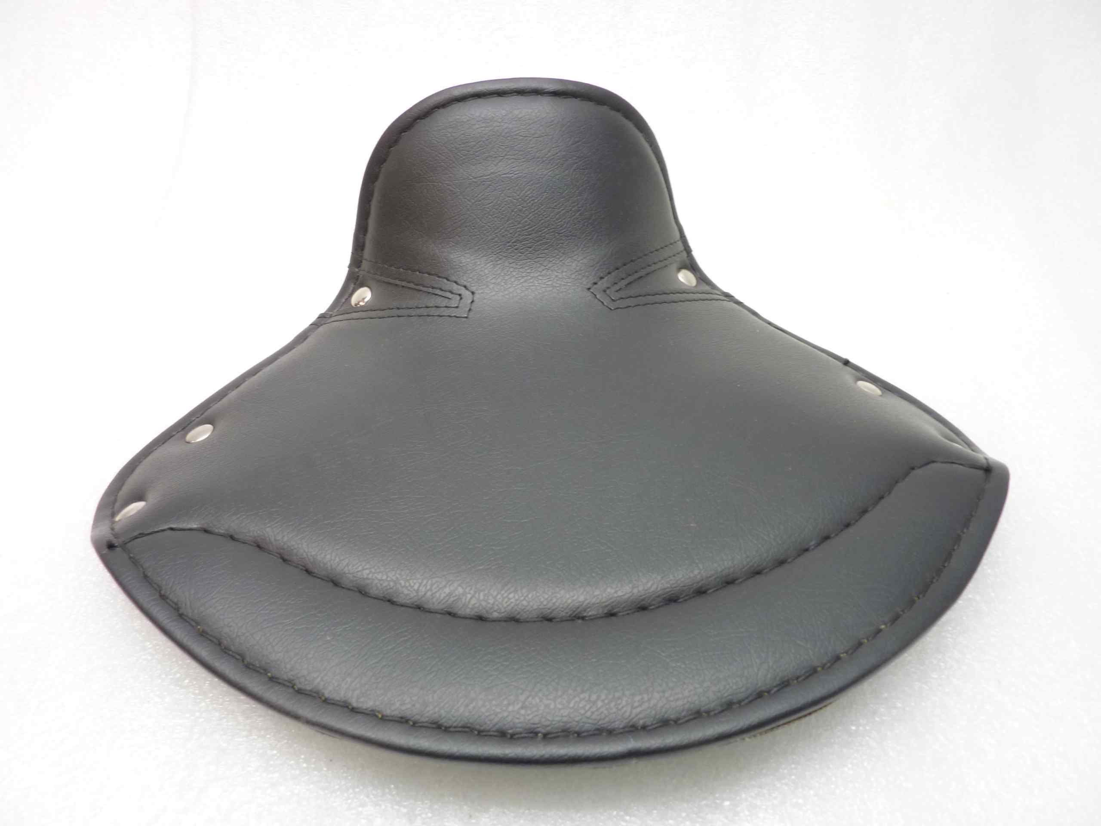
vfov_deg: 54.9
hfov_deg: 69.4
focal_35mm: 25
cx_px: 550
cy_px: 413
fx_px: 795
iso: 125
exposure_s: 1/8
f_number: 3.3
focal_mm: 4.1
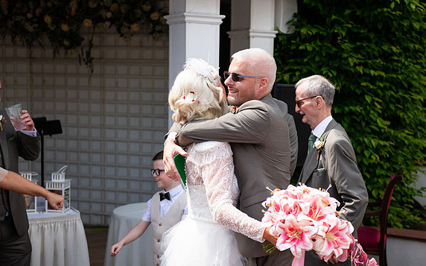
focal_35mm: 60
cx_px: 215
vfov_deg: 21.6
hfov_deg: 34.0
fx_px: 696
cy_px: 140
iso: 160
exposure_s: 1/1000
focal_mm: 58
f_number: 3.5
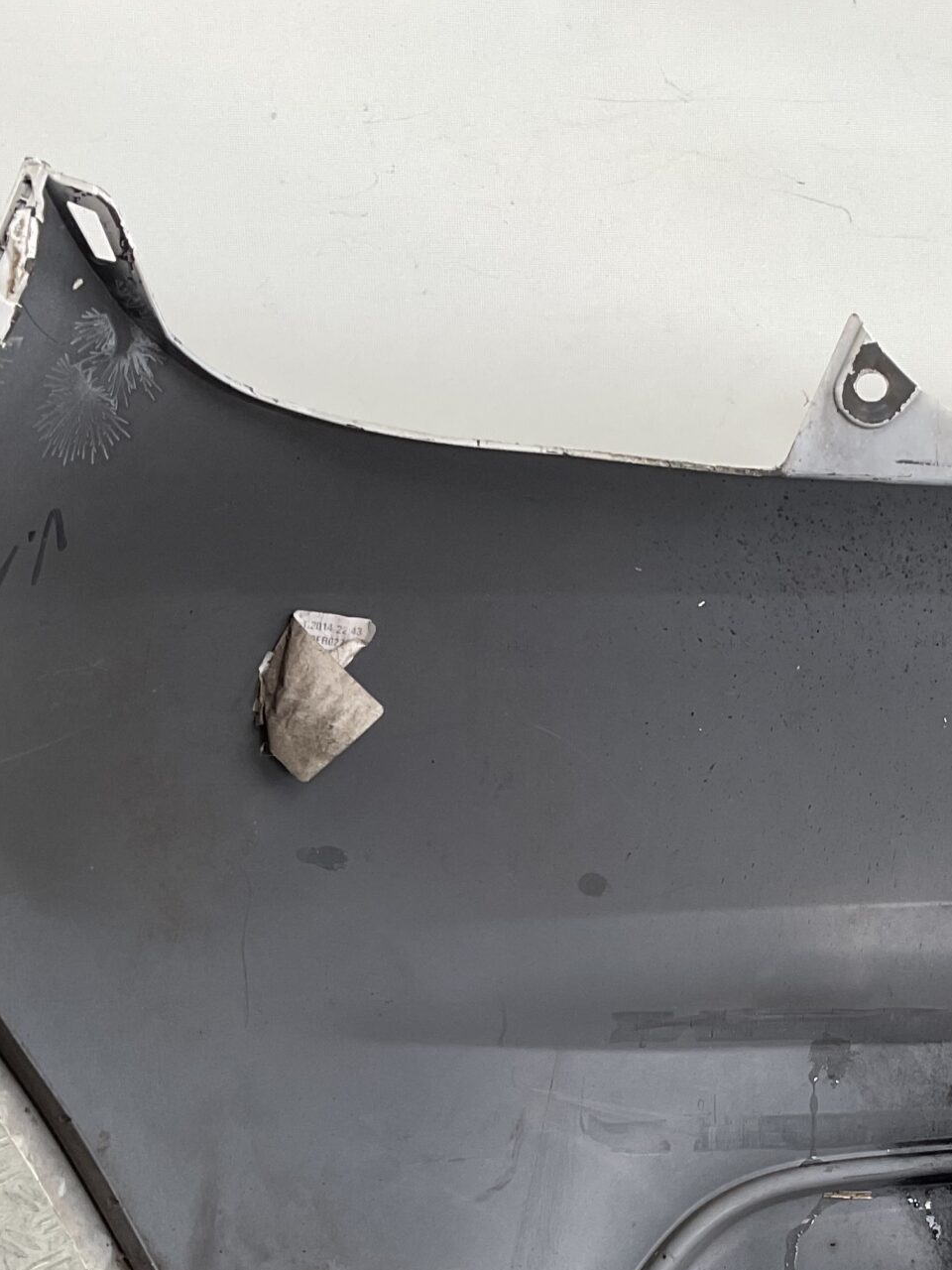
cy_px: 944
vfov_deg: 32.6
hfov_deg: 24.3
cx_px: 903
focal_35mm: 58
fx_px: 2127
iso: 25
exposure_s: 1/120
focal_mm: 3
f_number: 1.8
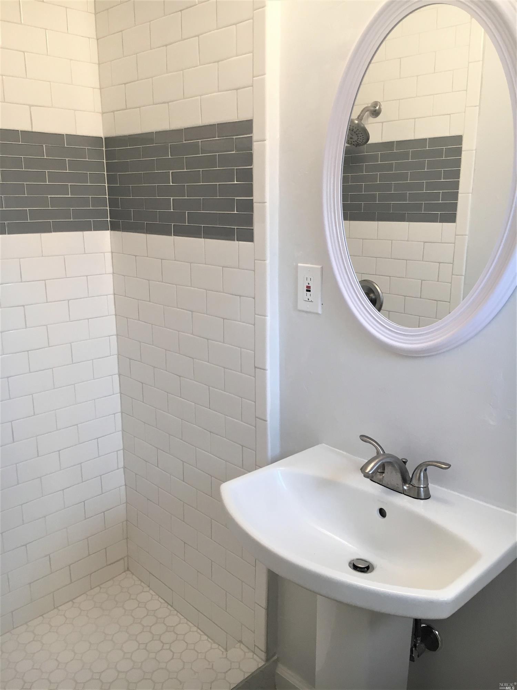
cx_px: 258
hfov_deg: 48.2
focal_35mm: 29
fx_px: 577
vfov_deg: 61.7
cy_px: 345
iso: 25
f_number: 2.2
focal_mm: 4.15
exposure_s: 1/30
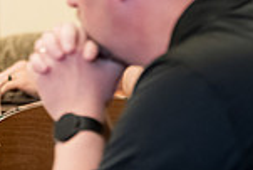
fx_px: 2645
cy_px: -146
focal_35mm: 376
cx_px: -57
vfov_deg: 3.6
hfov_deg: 5.5
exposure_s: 1/200
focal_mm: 98
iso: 1600
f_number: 2.8
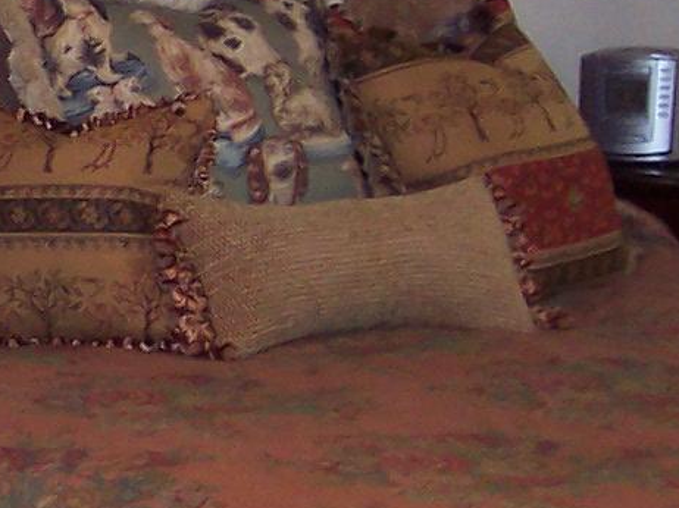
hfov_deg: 9.0
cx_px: -445
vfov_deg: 7.0
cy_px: 269
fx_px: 4156
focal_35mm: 212
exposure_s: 1/30
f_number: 2.8
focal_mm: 8
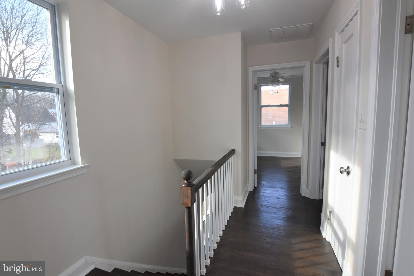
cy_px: 138
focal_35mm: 15
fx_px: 172
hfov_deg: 100.4
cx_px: 207
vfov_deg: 77.3
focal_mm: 10
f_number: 7.1
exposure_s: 1/100
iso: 400
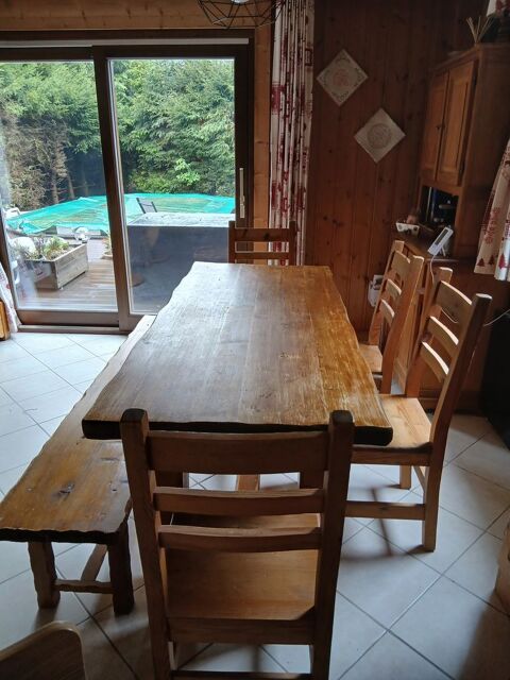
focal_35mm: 26
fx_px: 511
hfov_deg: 53.1
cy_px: 340
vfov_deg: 67.3
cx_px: 255
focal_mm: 3.98
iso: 80
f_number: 1.8
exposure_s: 1/50
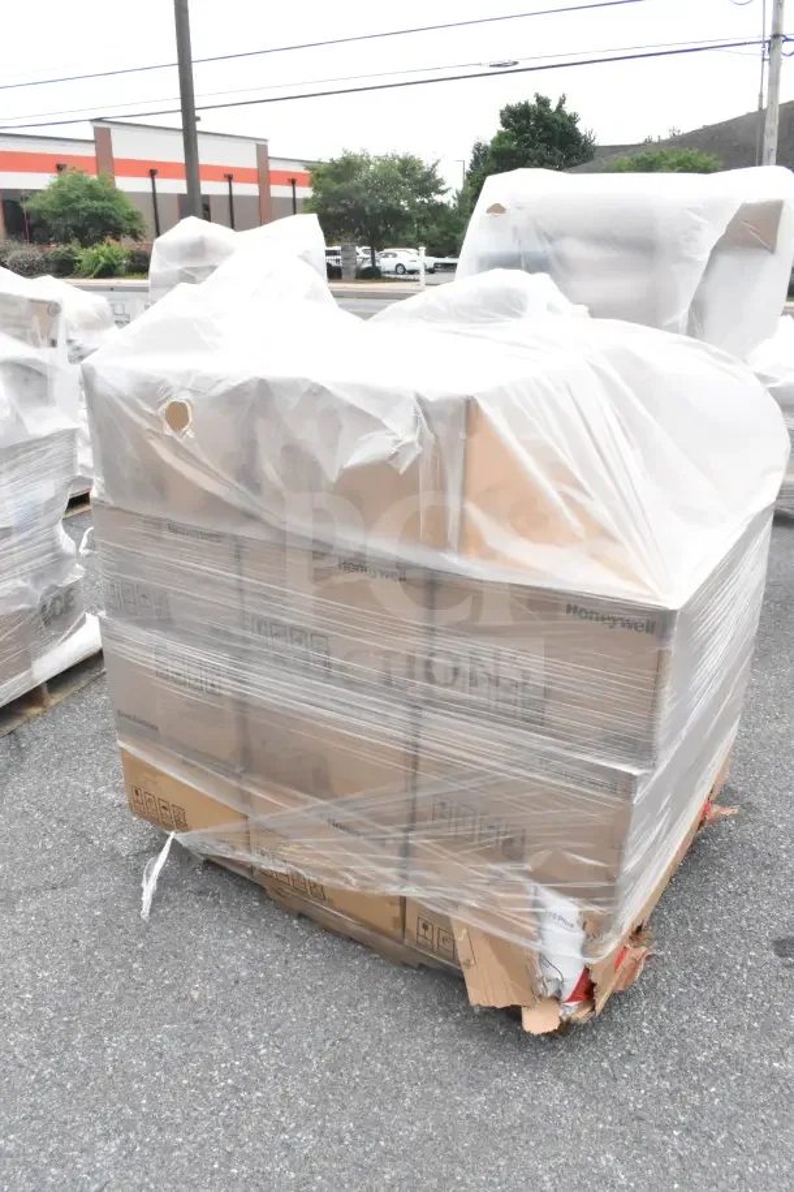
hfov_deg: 47.9
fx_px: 893
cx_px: 397
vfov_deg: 67.4
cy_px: 596
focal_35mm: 27
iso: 6400
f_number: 18
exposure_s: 1/1250
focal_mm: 18
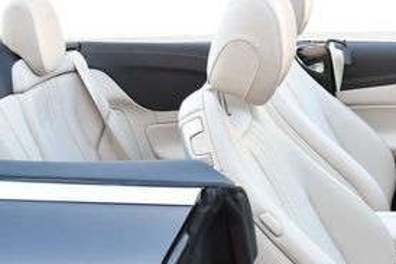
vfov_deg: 16.1
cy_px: 238
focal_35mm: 84
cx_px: 415
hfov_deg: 23.0
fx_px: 924
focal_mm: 18
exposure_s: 1/250
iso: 400
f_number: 3.5
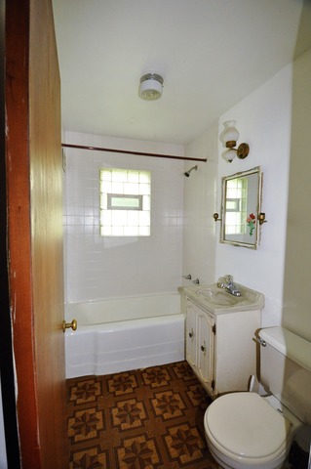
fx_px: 195
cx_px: 156
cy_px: 234
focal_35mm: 15
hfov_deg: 77.2
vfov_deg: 100.4
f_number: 4
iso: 1800
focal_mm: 10
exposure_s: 1/200
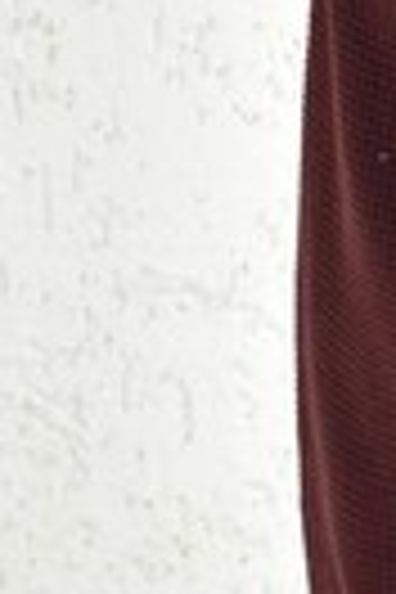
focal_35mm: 238
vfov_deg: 8.6
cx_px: 945
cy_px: 14
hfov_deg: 5.6
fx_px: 3927
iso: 100
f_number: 7.1
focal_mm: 42
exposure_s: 1/160
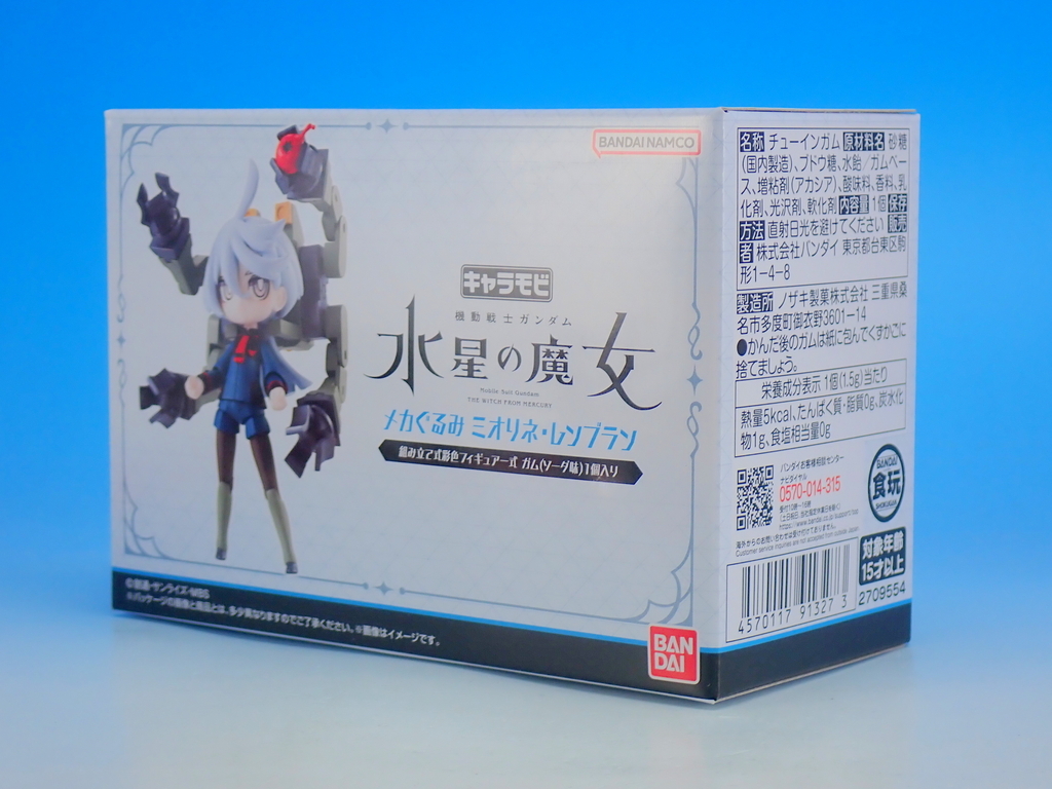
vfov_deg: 16.8
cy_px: 394
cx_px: 526
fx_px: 2674
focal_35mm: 88
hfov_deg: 22.3
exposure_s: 1/20
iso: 100
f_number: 4.5
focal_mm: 15.66
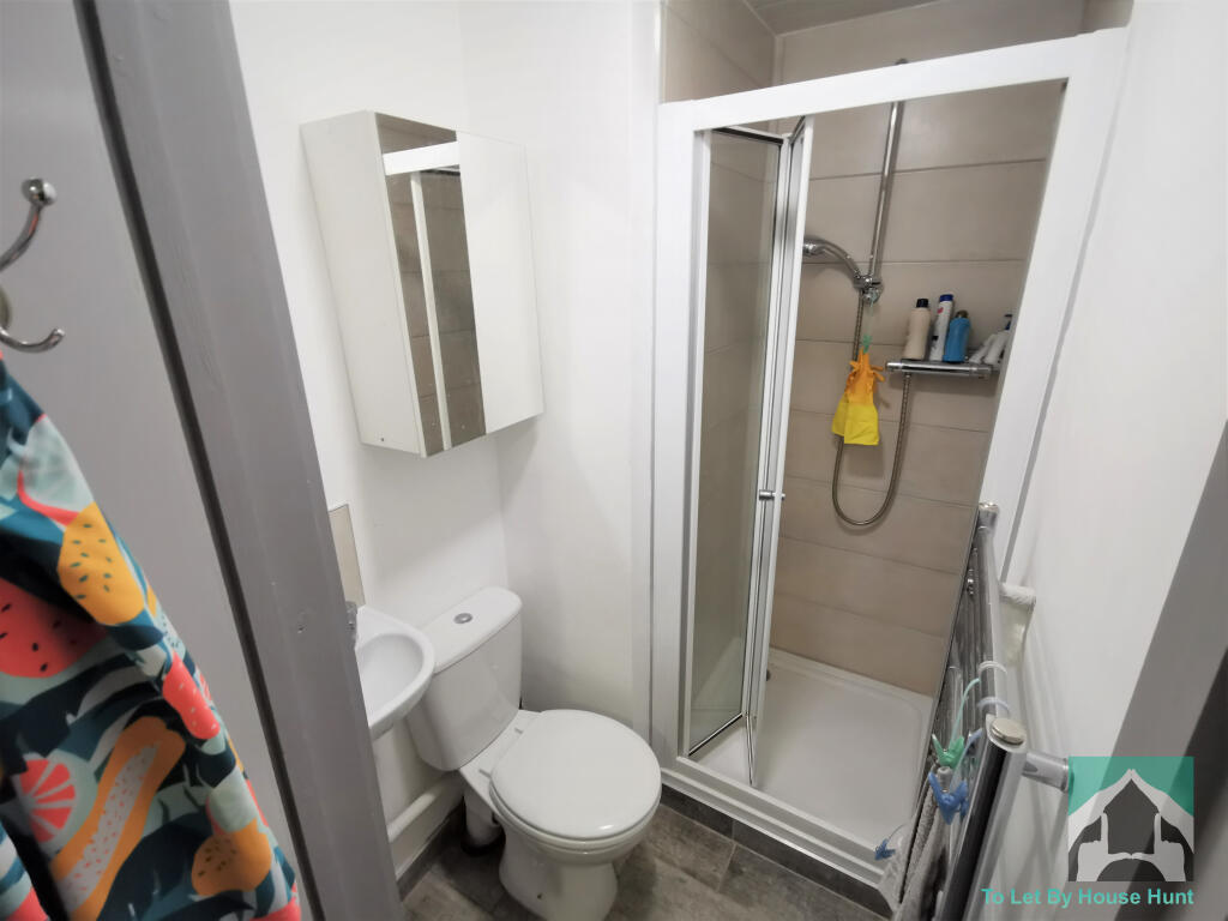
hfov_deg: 94.5
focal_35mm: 16
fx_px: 568
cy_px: 460
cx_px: 614
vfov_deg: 78.1
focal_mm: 2.35
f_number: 2.2
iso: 200
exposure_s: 1/33.3
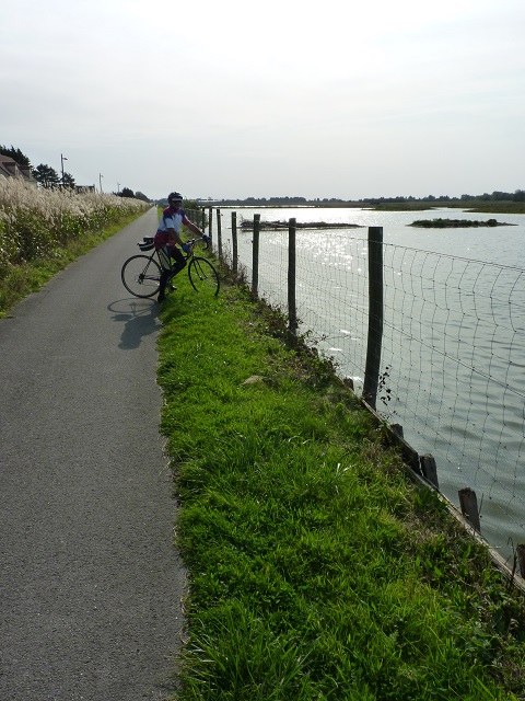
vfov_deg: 65.3
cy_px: 350
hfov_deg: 51.4
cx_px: 262
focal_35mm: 27
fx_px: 546
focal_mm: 4.8
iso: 125
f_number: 6.3
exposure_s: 1/400
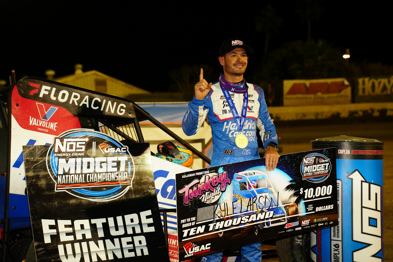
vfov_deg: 18.2
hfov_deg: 27.0
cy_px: 131
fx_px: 819
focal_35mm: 75
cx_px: 196
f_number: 4
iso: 2000
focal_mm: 75
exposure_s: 1/80
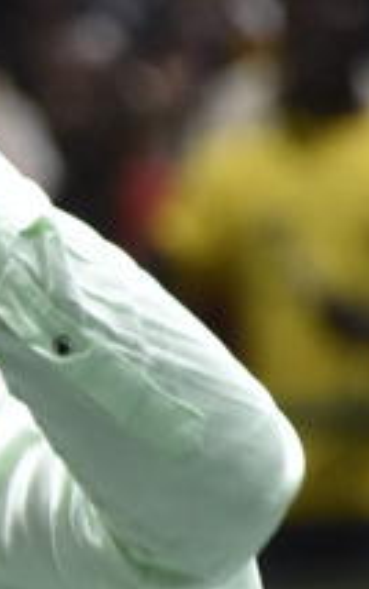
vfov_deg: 1.5
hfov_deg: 0.9
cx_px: -336
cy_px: 388
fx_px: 23010
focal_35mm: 1432
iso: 5000
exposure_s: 1/200
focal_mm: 300
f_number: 5.6
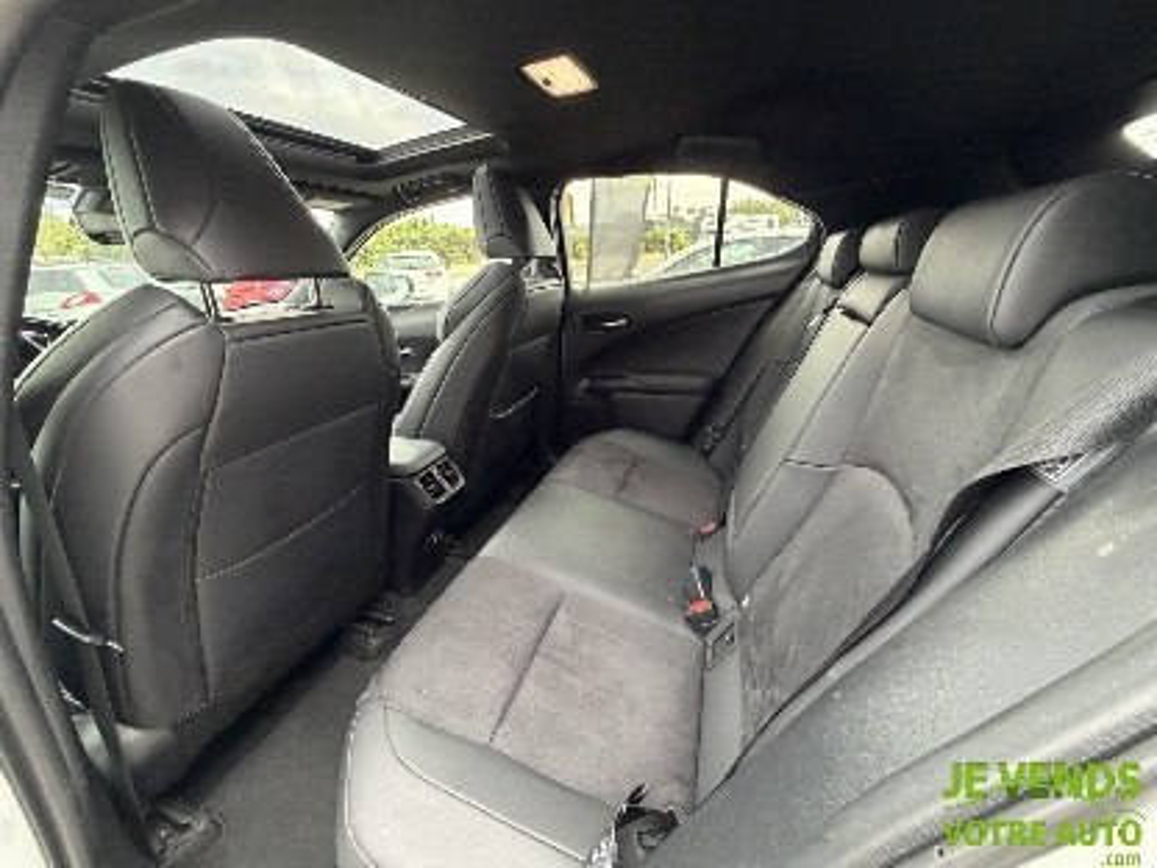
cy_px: 434
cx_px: 578
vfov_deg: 85.7
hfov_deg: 102.1
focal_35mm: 14
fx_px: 468
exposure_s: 1/73
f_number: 2.2
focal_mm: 2.22
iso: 320
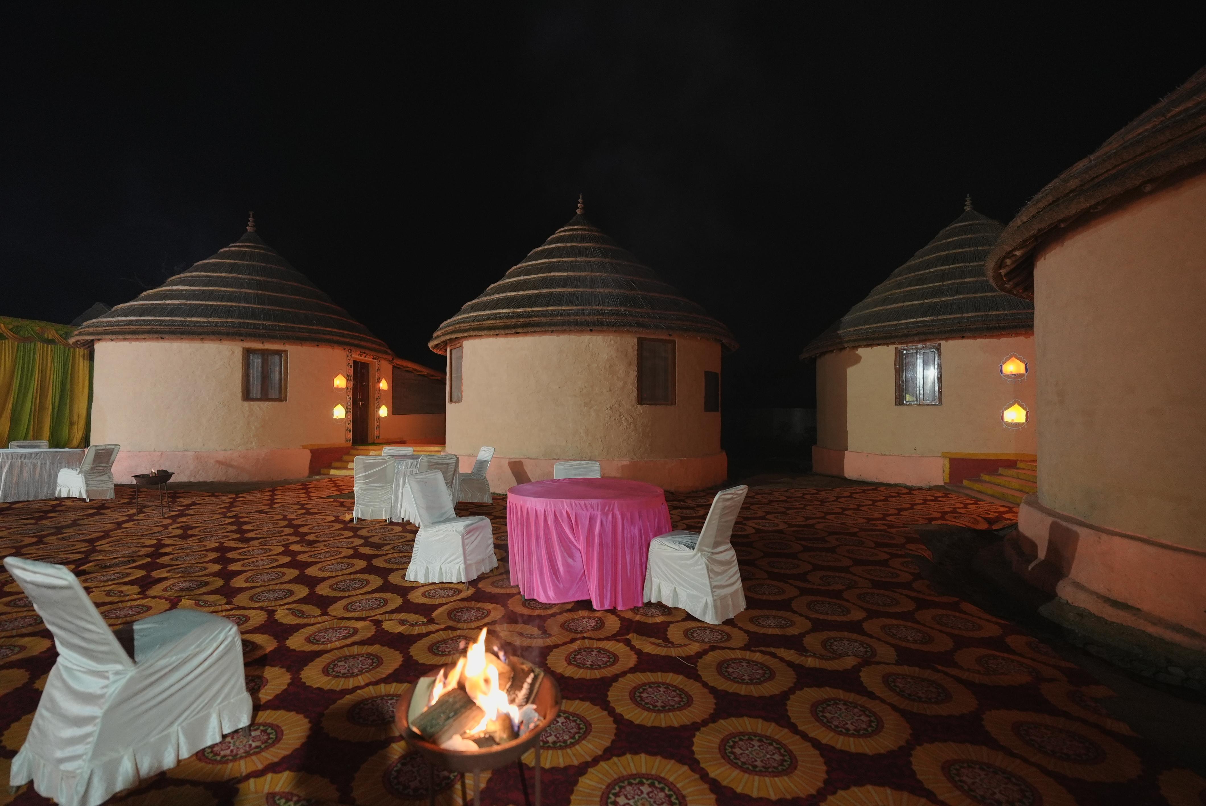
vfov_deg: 73.8
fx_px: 536
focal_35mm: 16
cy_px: 403
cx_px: 603
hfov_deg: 96.7
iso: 3200
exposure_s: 1/60
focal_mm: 16
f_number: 1.8
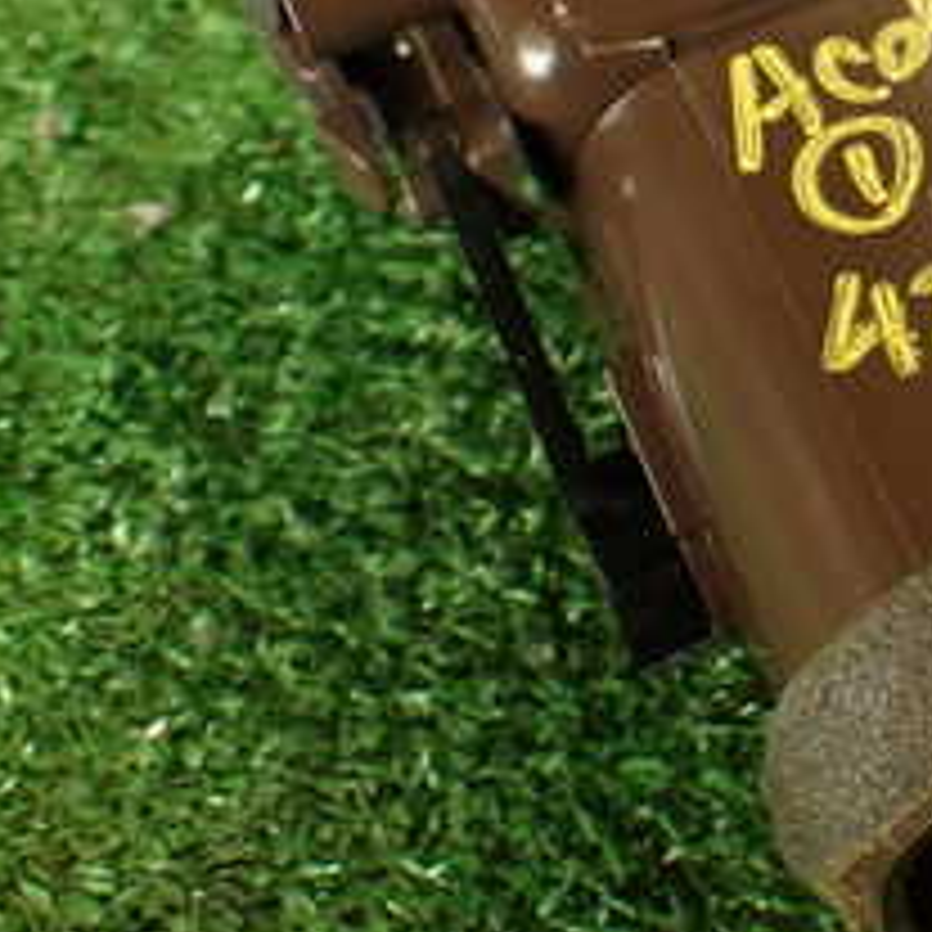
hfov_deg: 21.4
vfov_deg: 22.0
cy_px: 108
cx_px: 1018
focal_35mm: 77
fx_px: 2345
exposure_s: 1/30
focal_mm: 5.4
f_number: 2.3
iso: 200
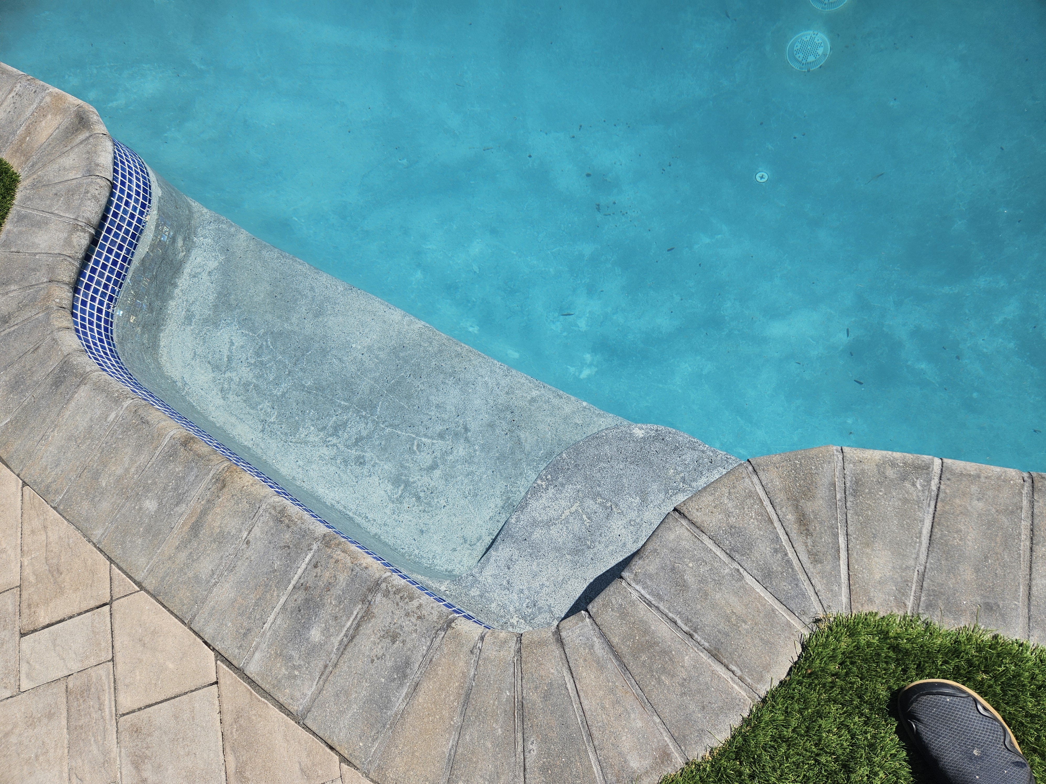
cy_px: 392
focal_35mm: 23
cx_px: 523
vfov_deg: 58.9
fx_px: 695
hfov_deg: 73.9
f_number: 1.8
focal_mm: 5.4
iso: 25
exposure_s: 1/3092
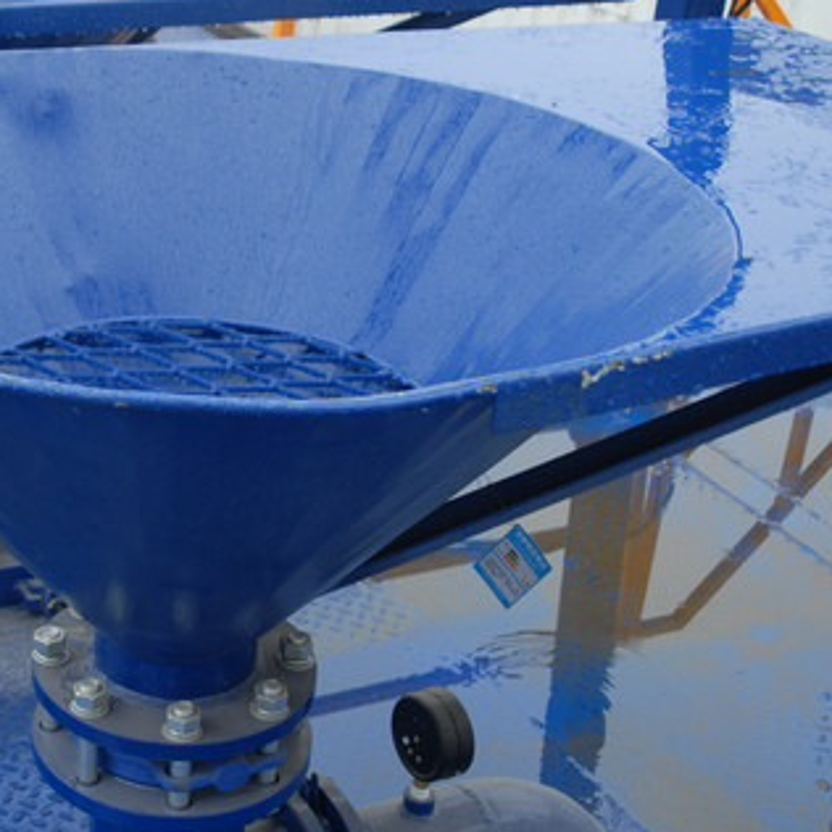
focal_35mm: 62
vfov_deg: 27.6
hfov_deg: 27.2
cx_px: 161
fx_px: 1686
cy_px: 287
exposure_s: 1/160
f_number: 4.5
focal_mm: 24
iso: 320
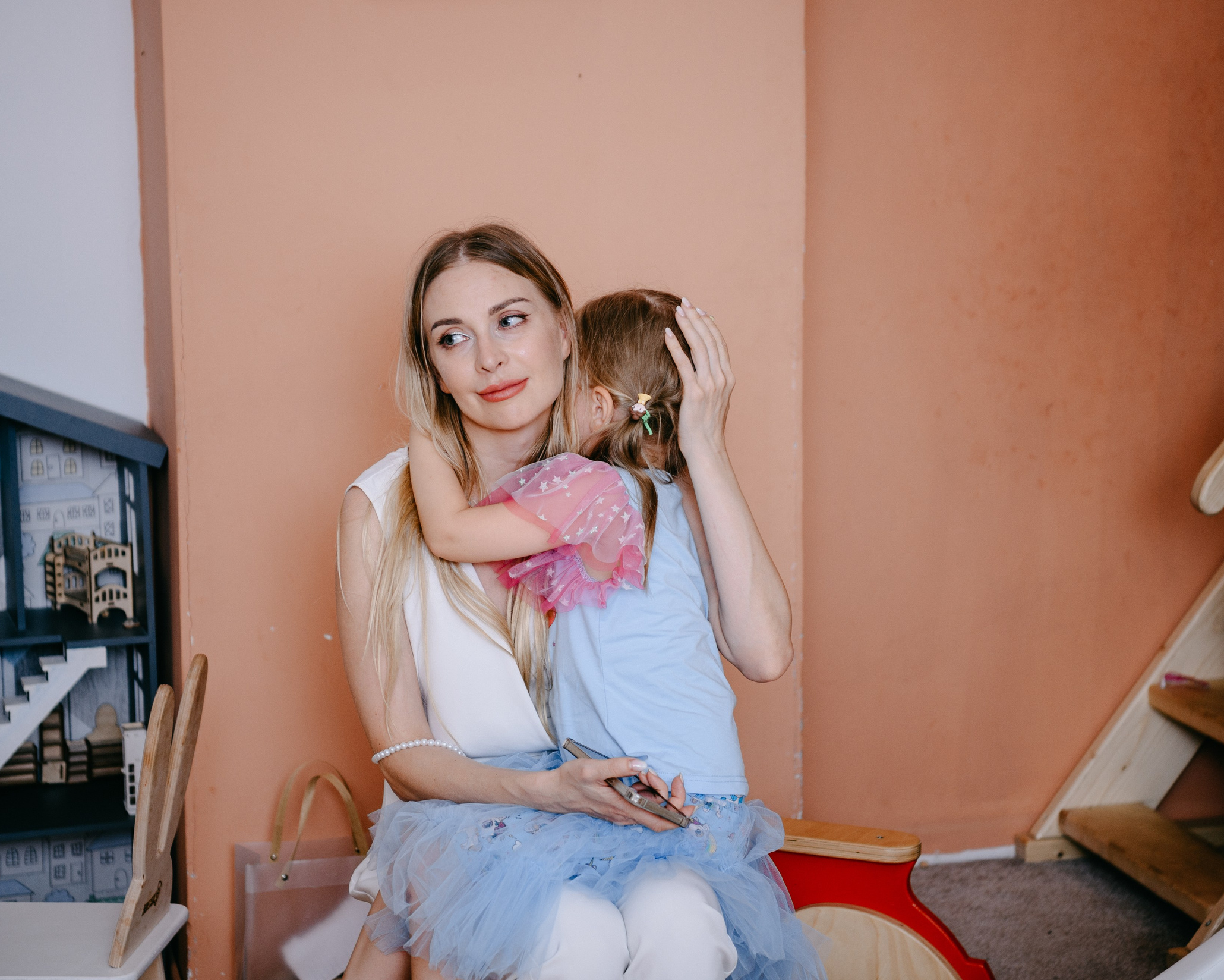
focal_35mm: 87
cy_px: 442
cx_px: 611
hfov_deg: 22.0
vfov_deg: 17.7
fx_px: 3152
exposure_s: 1/160
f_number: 3.2
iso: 160
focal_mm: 70
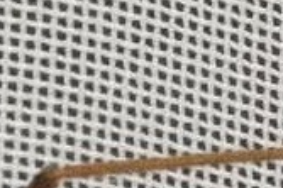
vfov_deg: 1.2
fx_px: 8910
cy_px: 611
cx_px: -291
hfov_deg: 1.8
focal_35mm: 1135
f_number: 29
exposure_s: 1/60
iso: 100
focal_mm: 105
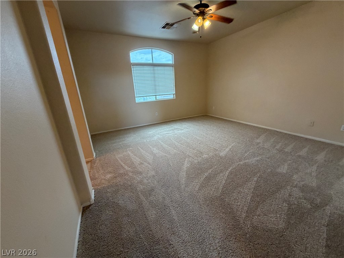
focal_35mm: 14
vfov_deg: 85.7
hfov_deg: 102.1
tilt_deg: -17.2
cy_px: 129
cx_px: 172
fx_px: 139
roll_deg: +3.3
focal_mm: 2.22
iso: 250
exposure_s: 1/60
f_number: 2.2
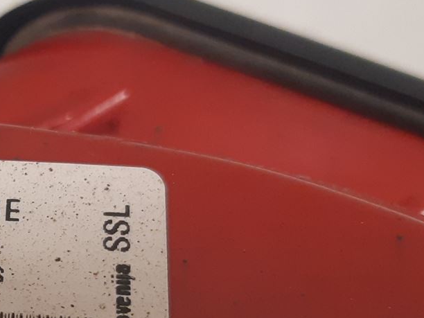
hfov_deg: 20.8
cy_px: 248
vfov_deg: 16.9
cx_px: -98
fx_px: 1066
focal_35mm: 87
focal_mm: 3.93
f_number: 1.7
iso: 200
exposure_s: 1/50
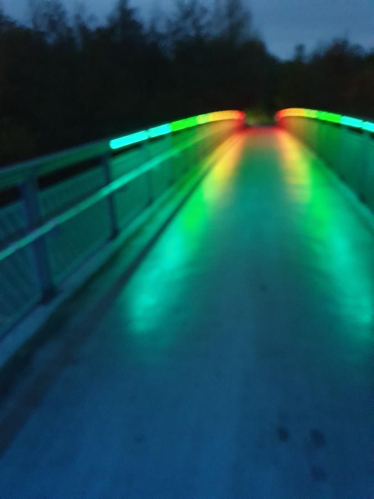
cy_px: 250
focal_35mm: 26
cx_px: 187
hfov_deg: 53.1
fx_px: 375
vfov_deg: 67.3
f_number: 1.5
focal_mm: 4.3
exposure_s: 1/24
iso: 1000
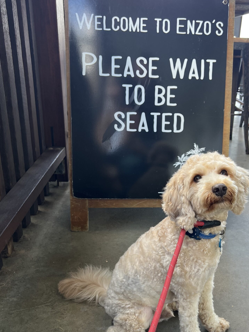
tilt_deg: -22.7
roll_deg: -2.4
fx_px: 336
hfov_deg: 40.4
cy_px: 182
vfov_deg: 52.5
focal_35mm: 35
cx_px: 159
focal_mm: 5.7
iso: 50
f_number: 1.5
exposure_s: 1/121
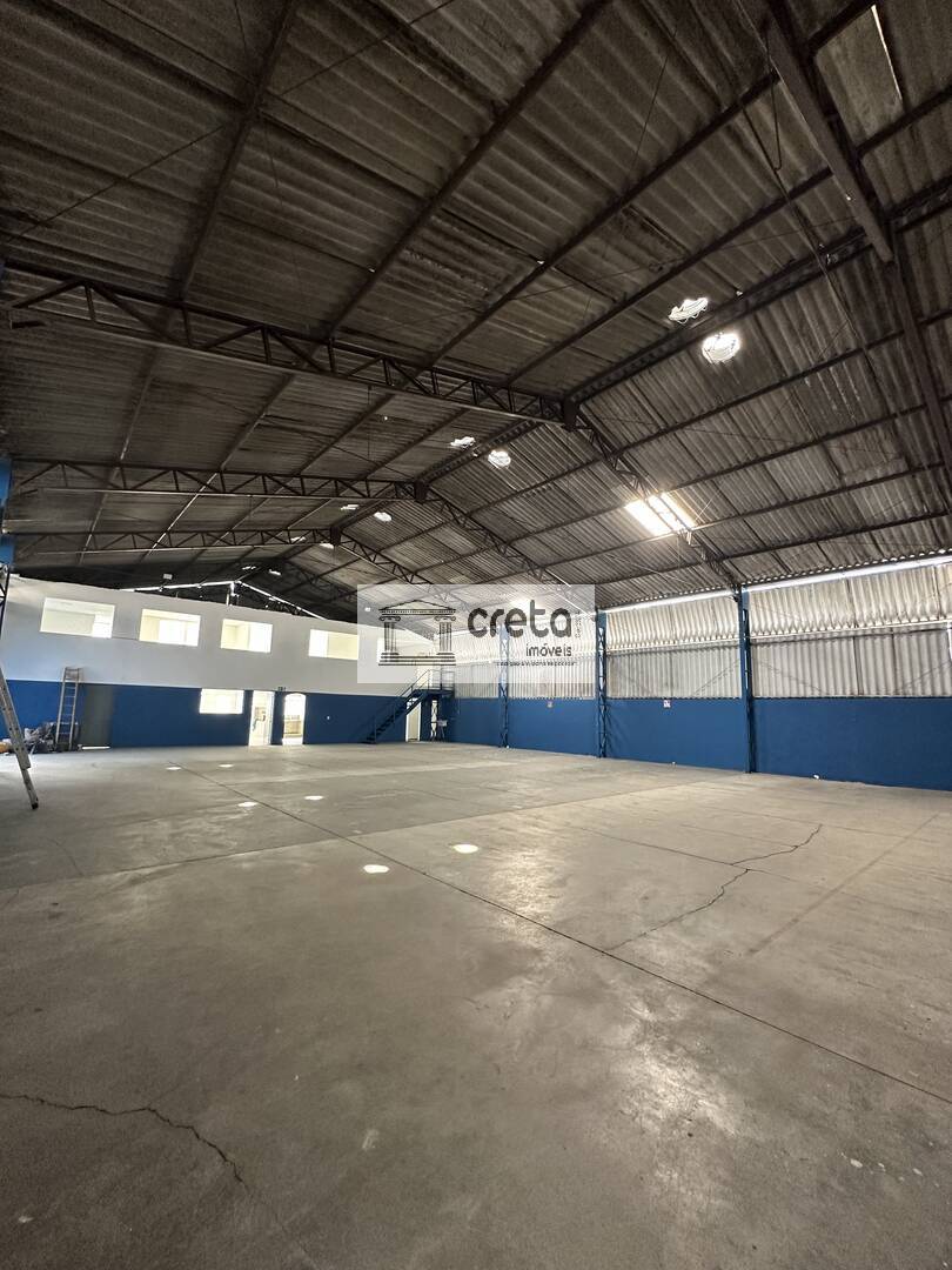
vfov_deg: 102.1
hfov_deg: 85.7
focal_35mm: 14
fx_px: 513
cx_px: 476
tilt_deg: +9.0
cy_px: 635
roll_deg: -2.1
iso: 250
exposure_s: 1/99
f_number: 2.2
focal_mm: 2.22
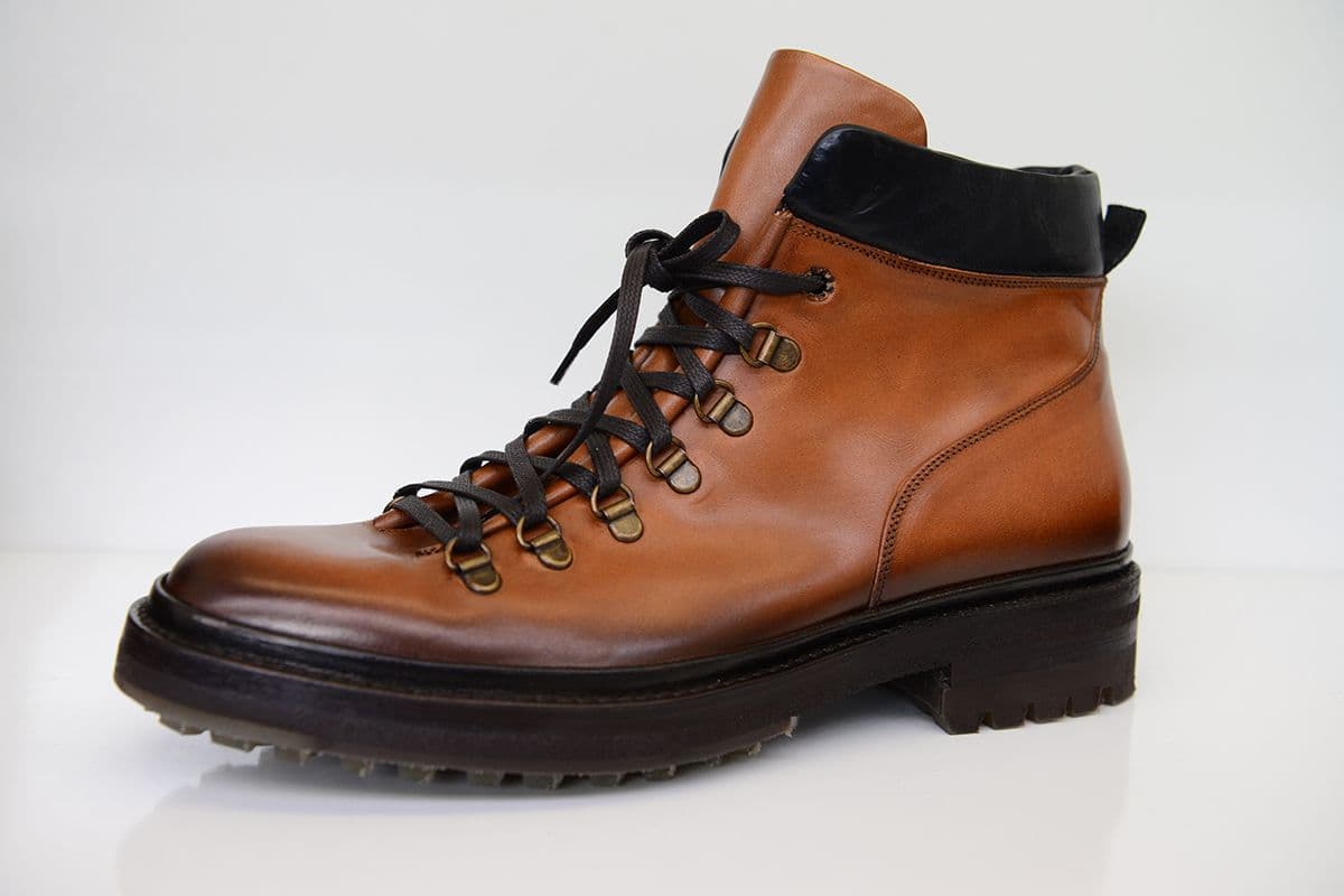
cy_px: 448
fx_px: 1792
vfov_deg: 28.1
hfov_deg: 41.1
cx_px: 672
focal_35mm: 48
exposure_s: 1/500
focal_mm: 48
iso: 640
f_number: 5.6
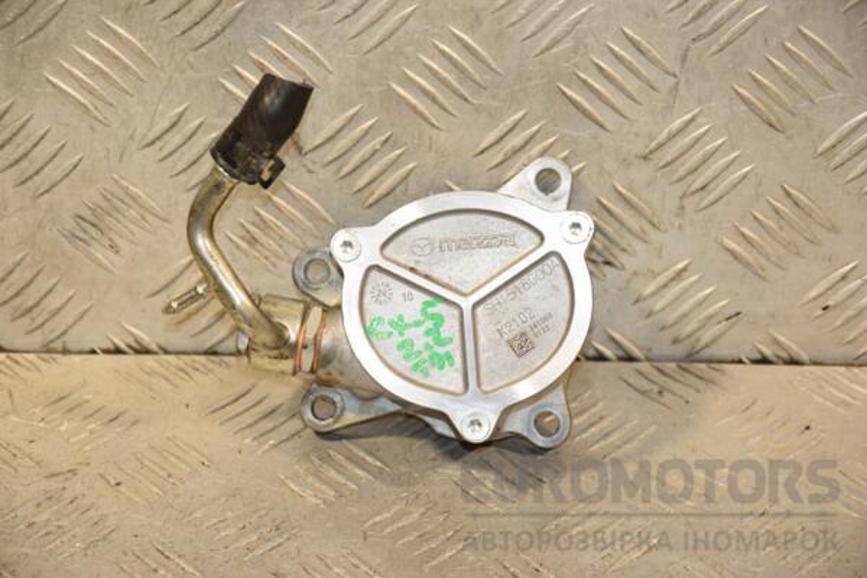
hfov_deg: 15.2
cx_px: 434
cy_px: 289
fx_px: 3251
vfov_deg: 10.2
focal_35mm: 135
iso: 800
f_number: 5.6
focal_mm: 90
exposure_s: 1/160
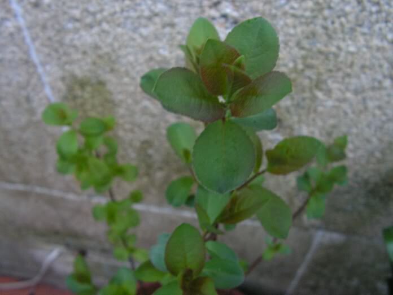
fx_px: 409
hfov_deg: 51.4
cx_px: 196
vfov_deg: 39.7
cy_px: 148
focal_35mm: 36
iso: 200
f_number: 3.2
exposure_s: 1/25
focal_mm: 6
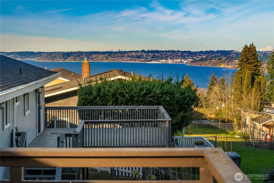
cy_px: 92
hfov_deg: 28.8
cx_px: 137
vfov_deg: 19.5
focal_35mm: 70
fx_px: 533
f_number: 6.7
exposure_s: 1/125
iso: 100
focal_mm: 70
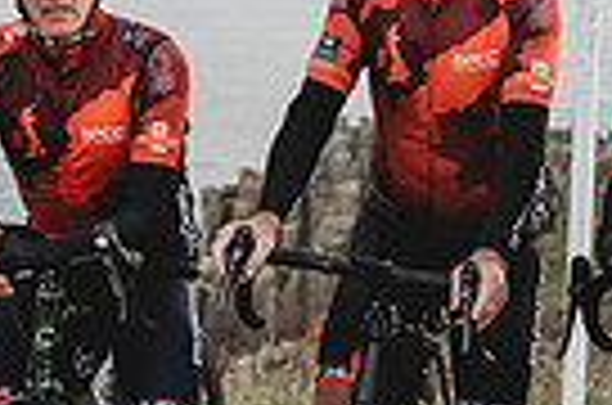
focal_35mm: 171
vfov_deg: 8.0
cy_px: 176
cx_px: 526
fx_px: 2900
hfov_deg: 12.0
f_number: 2.8
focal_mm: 40
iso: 100
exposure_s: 1/250
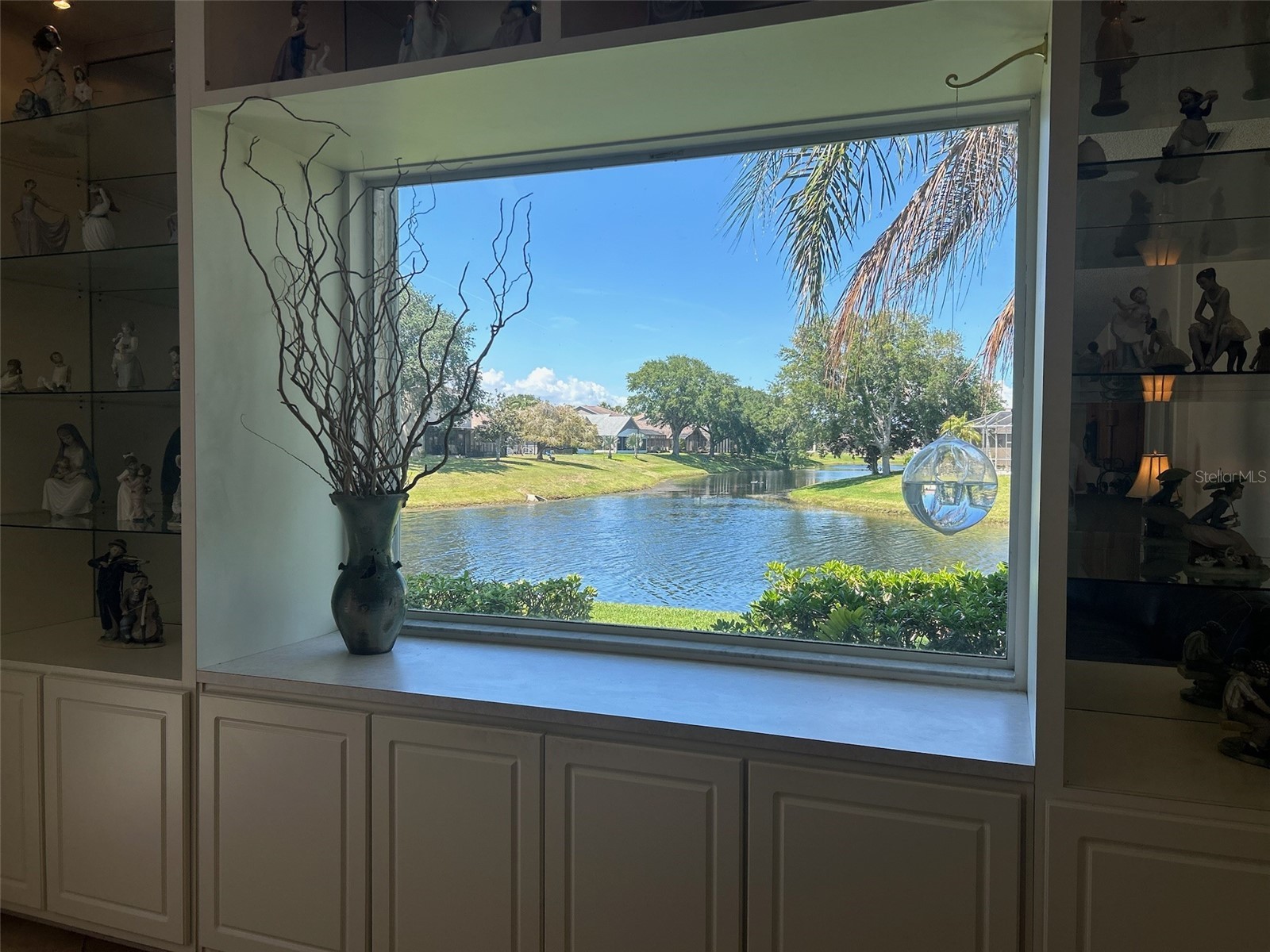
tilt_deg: -1.7
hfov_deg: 67.3
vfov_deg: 53.1
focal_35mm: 26
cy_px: 476
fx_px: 954
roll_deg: +0.5
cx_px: 635
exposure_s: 1/1431
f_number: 1.5
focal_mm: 5.7
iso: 50
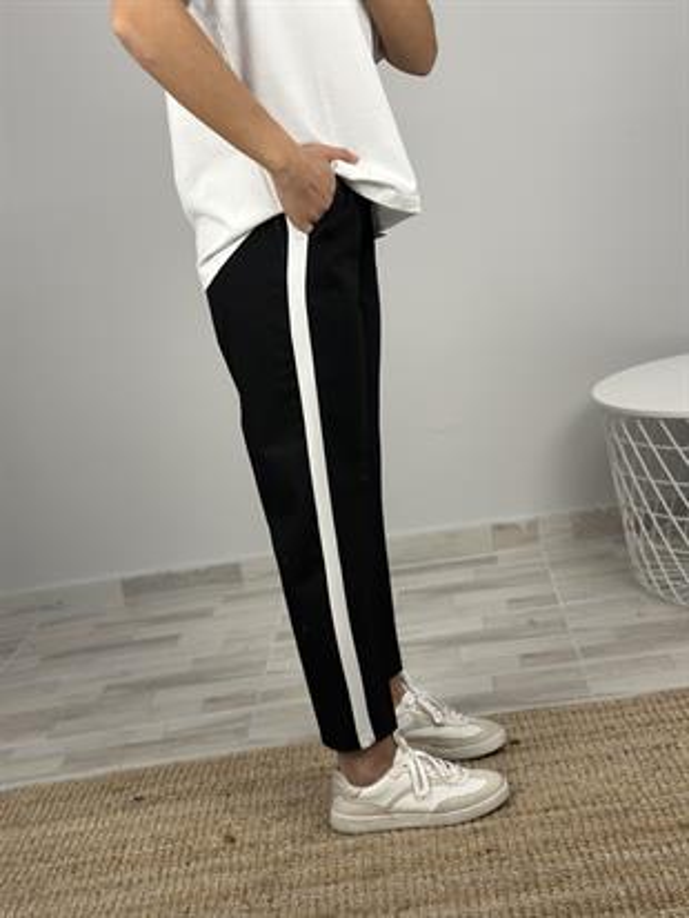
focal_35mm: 48
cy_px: 459
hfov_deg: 30.3
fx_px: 1273
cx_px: 344
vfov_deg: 39.6
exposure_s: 1/100
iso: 100
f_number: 1.78
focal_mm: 6.86
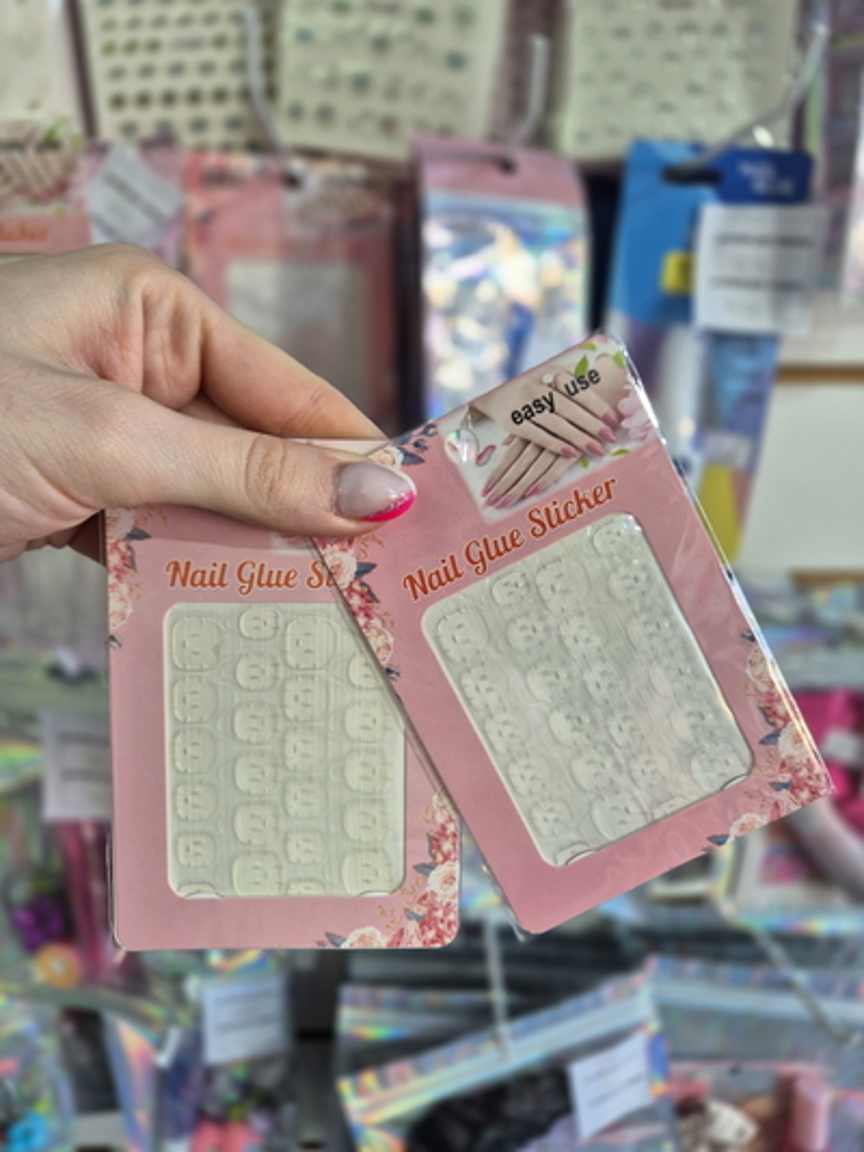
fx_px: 765
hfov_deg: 58.9
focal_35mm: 23
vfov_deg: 73.9
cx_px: 432
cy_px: 576
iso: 100
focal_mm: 5.4
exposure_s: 1/100
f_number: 1.8
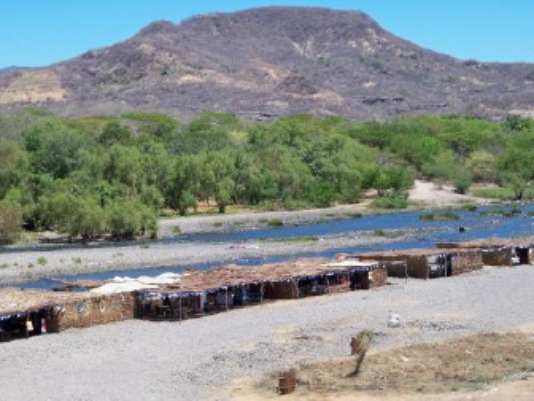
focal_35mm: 81
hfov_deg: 24.1
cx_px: 261
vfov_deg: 18.2
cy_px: 212
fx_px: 1250
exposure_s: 1/400
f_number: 4.5
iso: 64
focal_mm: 12.1
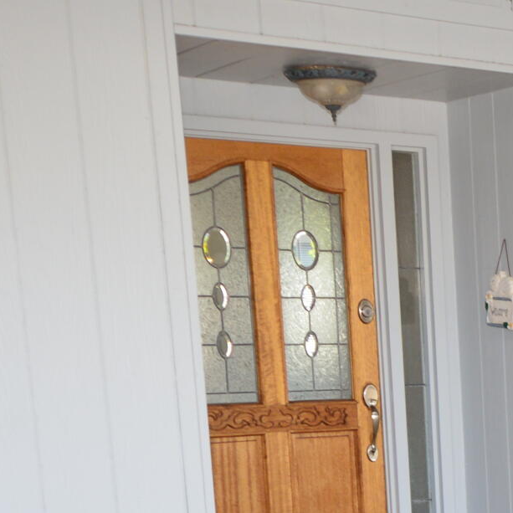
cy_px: 546
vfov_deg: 20.5
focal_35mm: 81
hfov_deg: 18.2
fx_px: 1359
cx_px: 837
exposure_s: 1/100
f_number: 5
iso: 140
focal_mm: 13
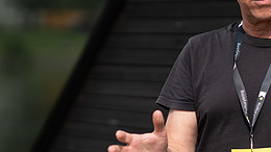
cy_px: 48
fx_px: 1429
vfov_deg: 6.1
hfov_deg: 10.8
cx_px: 235
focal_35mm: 199
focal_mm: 85
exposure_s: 1/4000
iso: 64
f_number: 1.8
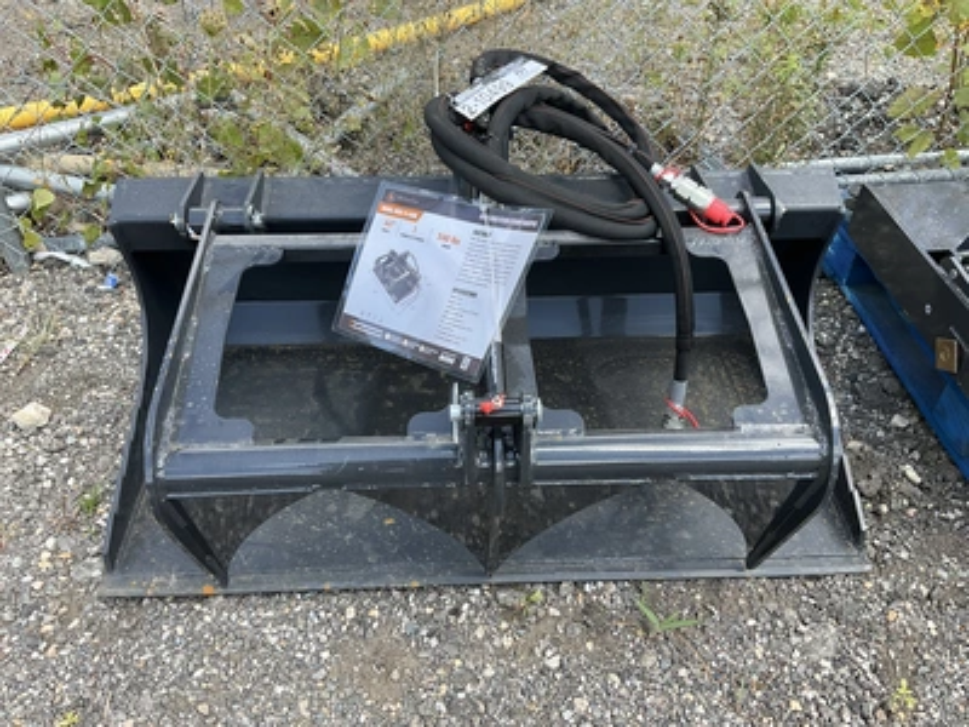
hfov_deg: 61.7
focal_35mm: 29
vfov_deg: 48.2
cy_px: 364
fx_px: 812
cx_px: 484
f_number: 1.8
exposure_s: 1/380
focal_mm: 3
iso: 25
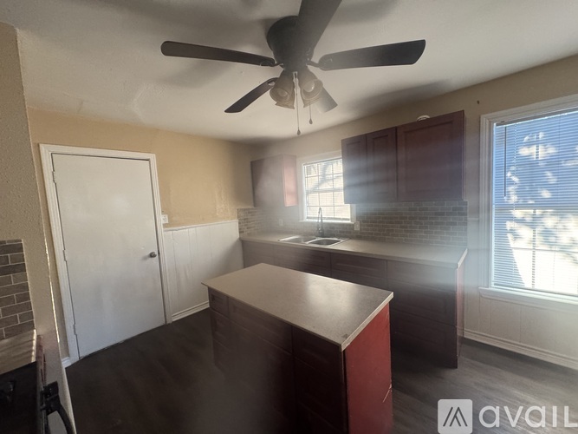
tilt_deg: -4.2
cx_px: 289
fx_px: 234
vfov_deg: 85.7
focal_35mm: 14
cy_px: 217
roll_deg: +3.6
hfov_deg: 102.1
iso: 500
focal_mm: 2.22
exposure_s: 1/60
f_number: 2.2
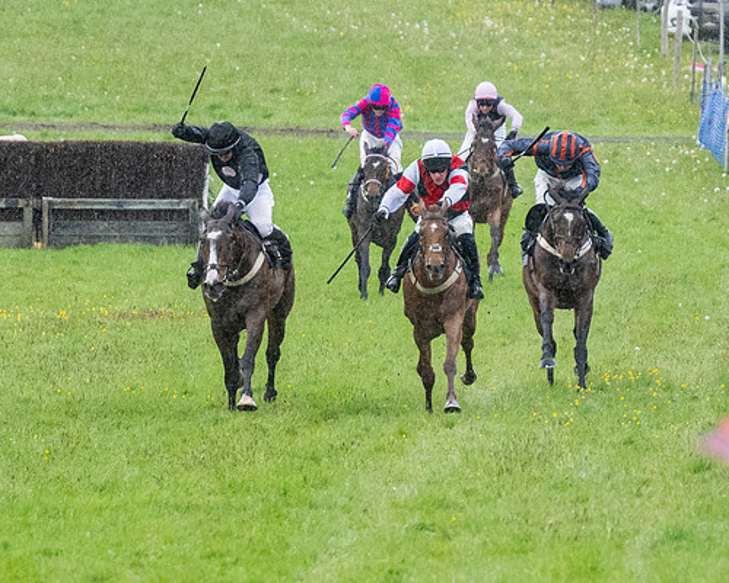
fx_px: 14909
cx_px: 519
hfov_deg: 2.8
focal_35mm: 691
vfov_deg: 2.2
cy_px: 359
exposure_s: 1/1000
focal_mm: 210
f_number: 4
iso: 2000
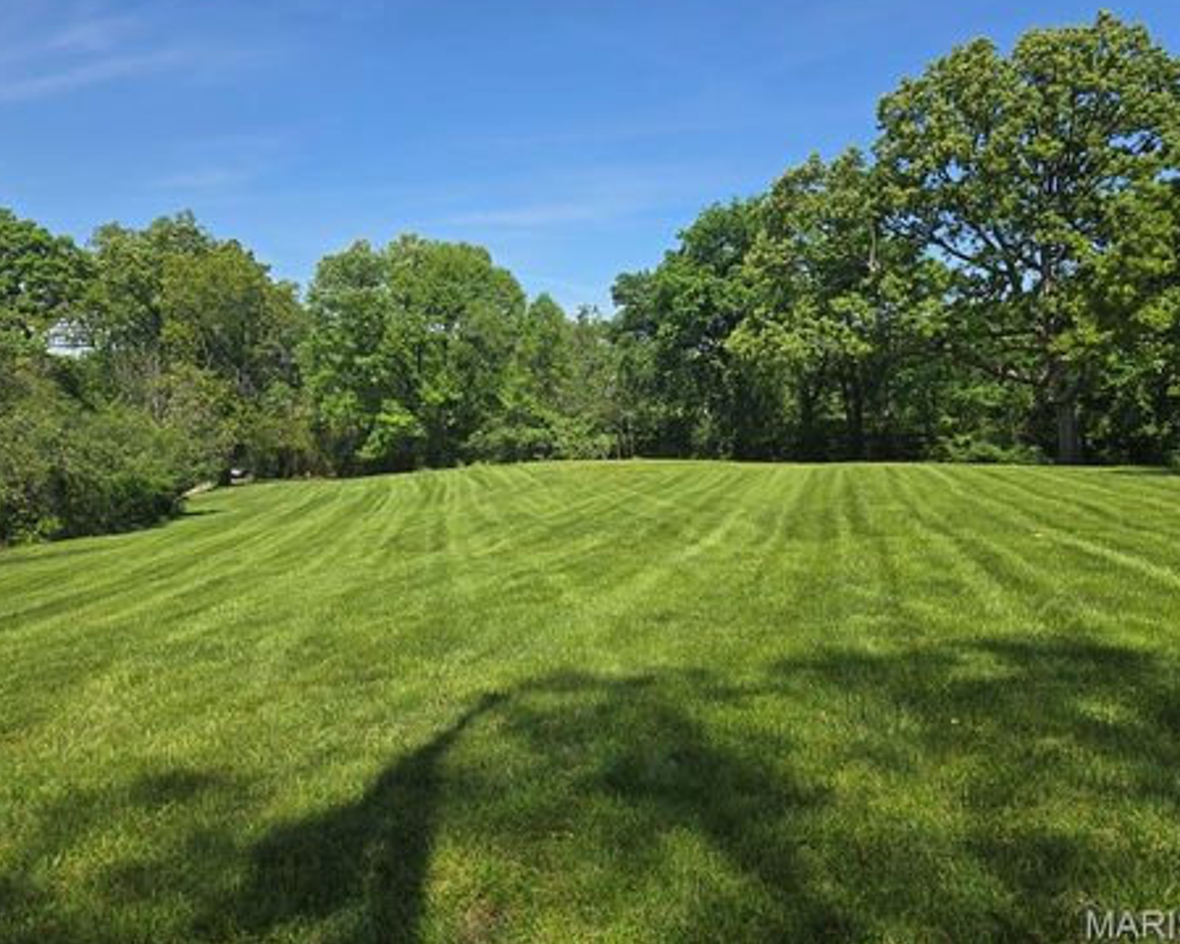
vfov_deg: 56.8
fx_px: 873
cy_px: 459
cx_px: 557
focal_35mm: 25
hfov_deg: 68.1
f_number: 1.7
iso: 12
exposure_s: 1/742
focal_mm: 6.3
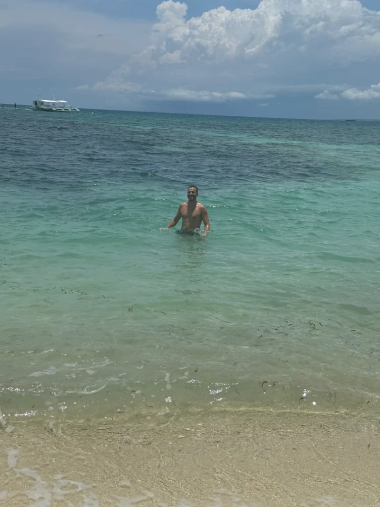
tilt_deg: -10.0
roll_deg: -3.0
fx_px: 703
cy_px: 254
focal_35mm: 48
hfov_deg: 30.3
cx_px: 190
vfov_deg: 39.7
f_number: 1.78
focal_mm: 6.76
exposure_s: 1/12500
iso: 64
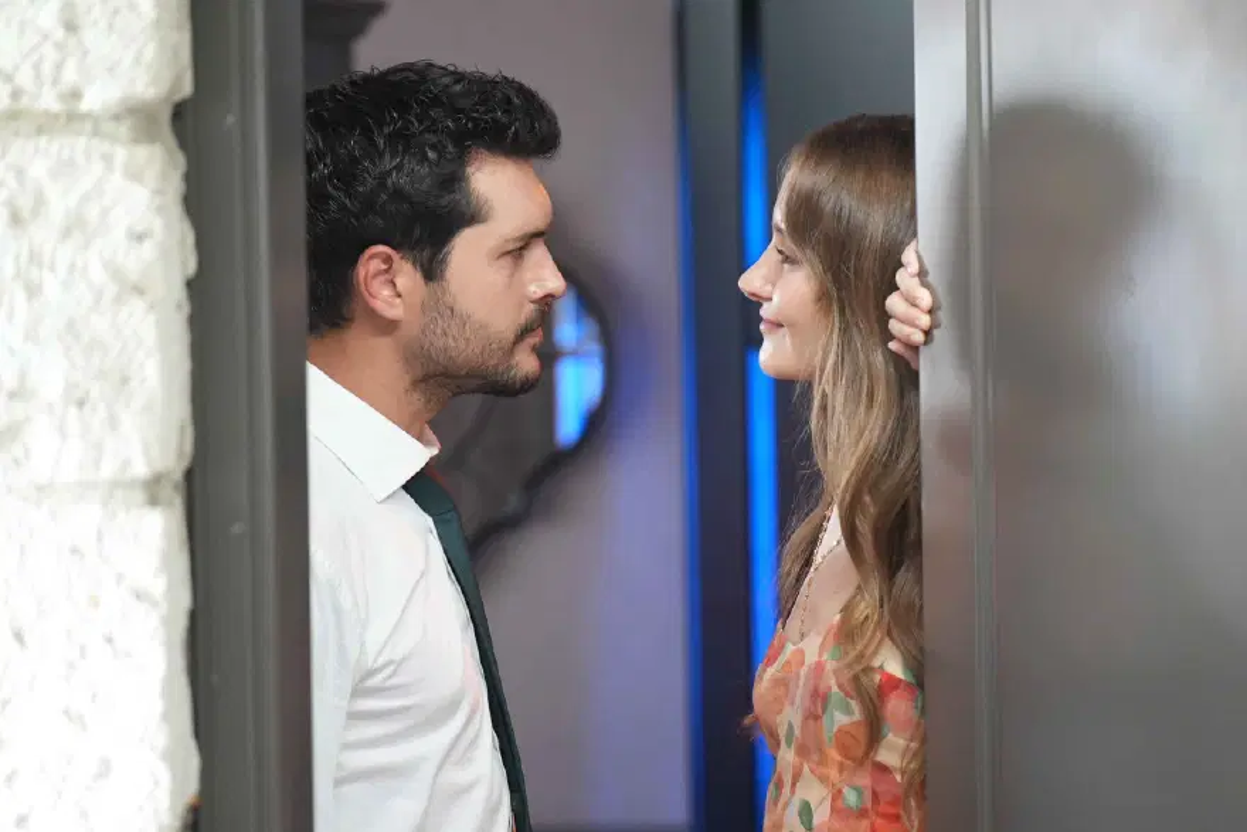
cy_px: 416
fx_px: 9353
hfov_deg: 7.6
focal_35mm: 270
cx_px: 624
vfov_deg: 5.1
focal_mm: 180
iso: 2500
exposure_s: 1/125
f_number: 2.8
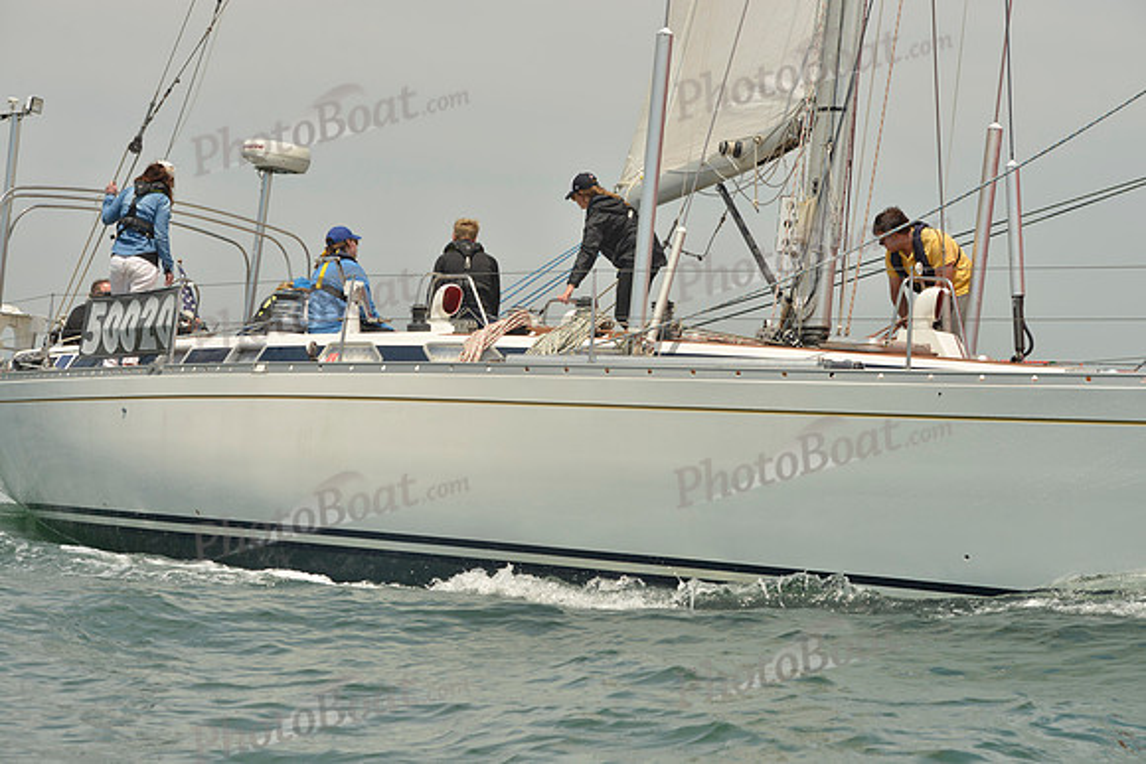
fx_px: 3025
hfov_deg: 21.5
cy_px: 382
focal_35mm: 95
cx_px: 573
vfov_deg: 14.4
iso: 280
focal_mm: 95
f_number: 9
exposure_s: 1/1250
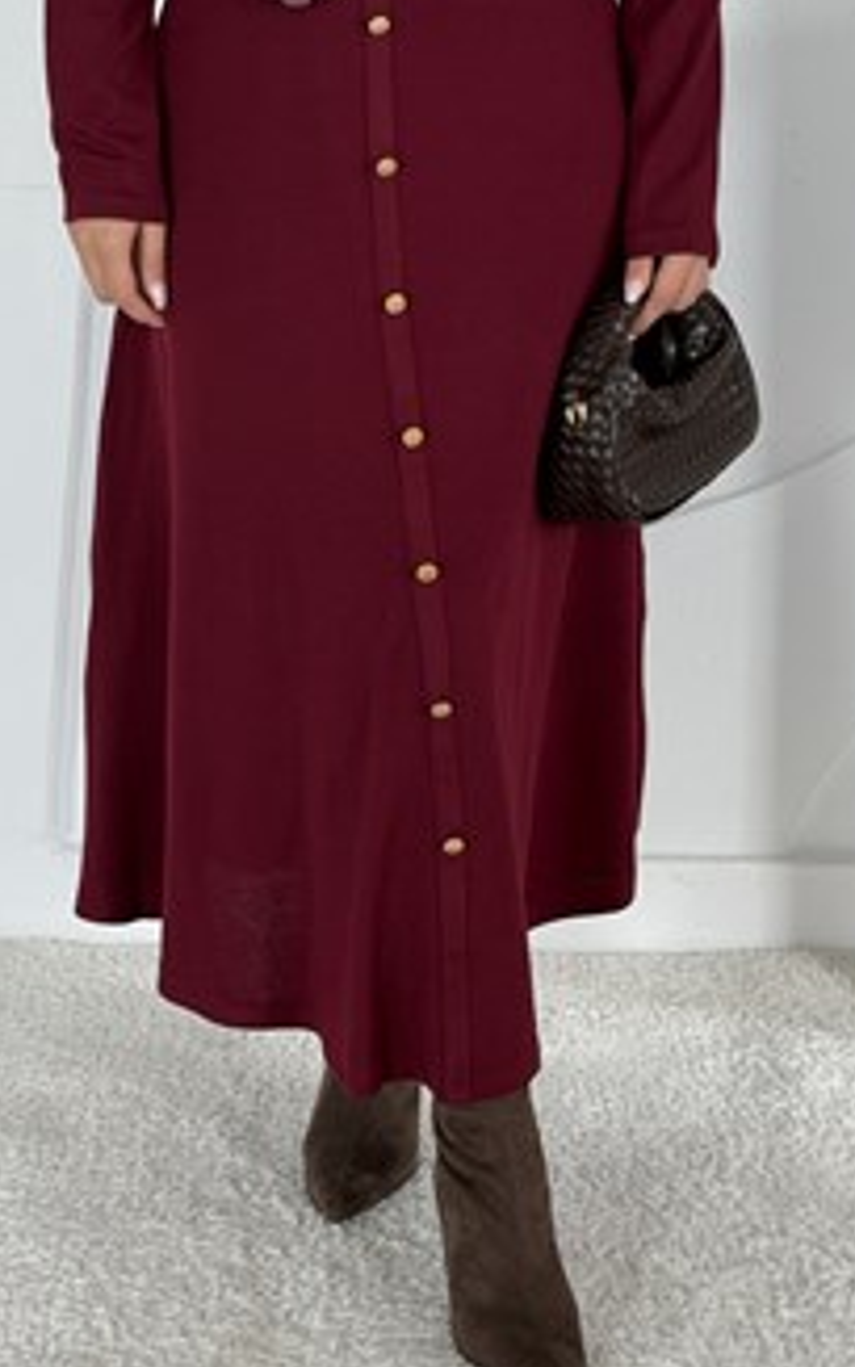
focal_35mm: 79
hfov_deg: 16.5
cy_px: 373
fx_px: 2943
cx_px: 440
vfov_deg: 25.9
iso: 100
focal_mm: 6.76
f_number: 1.78
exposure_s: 1/71
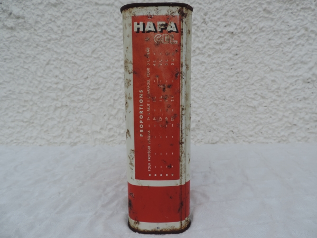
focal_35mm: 24
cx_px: 158
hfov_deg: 71.6
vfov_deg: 56.8
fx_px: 220
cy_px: 119
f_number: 3
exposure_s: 1/250
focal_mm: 4.3
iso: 80
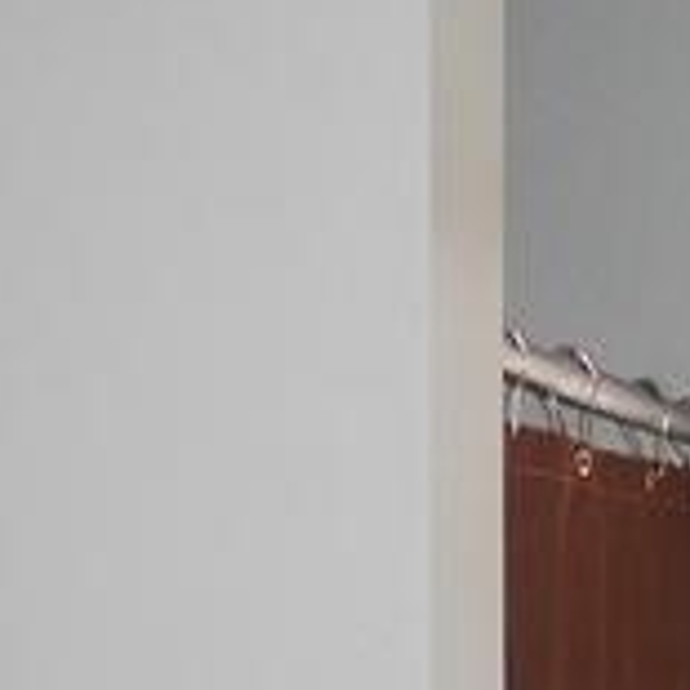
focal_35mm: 146
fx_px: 3293
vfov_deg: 10.5
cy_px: 1585
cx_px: 641
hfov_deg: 11.9
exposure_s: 1/30
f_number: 3.4
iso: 320
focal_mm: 4.5
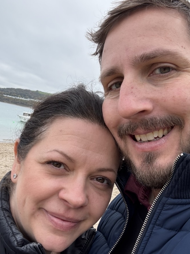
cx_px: 96
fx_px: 256
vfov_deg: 52.6
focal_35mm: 35
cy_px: 129
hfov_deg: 40.7
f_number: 1.9
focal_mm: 2.69
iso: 40
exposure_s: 1/373
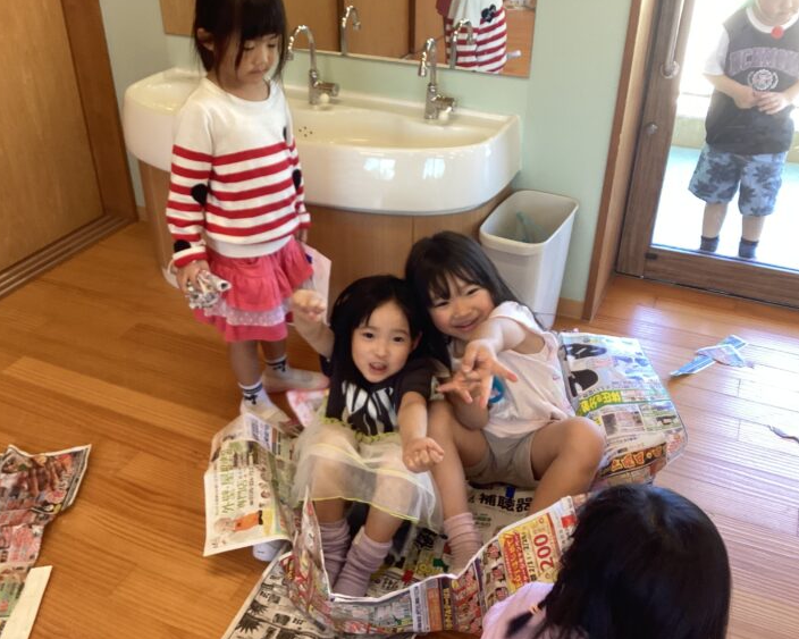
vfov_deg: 44.5
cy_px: 316
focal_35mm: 33
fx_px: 780
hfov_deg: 54.2
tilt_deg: -31.4
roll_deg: -1.3
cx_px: 389
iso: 80
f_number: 2.4
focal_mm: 3.3
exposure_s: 1/60
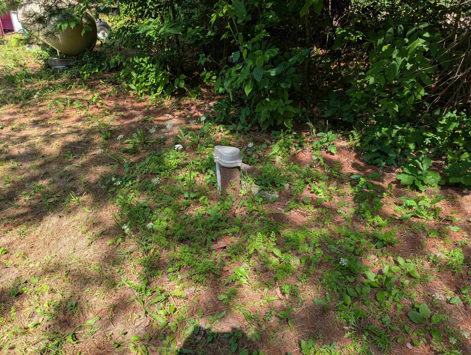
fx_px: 327
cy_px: 178
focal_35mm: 24
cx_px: 236
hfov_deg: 71.5
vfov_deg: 56.9
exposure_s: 1/303
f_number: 1.68
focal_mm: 6.9
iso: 22
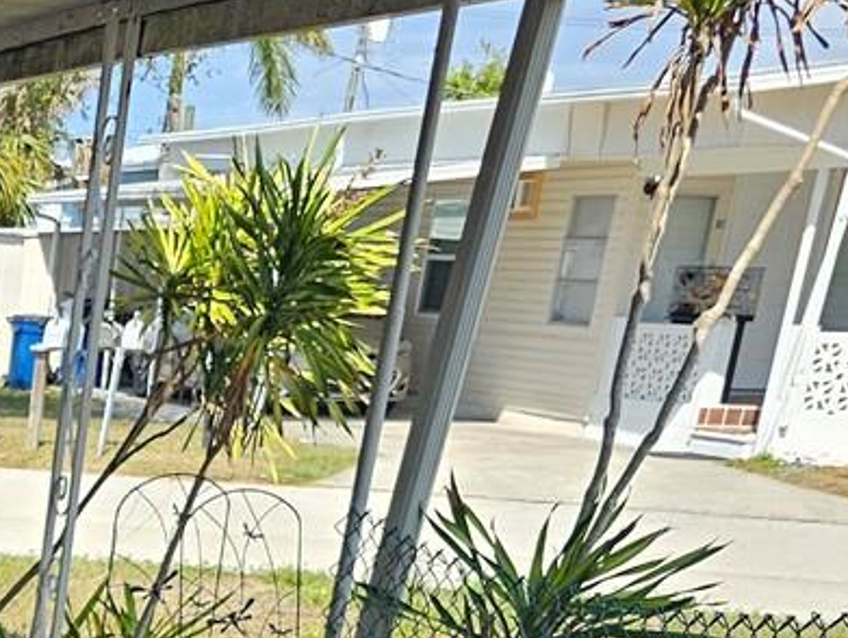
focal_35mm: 94
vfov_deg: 13.8
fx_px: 2305
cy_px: 1207
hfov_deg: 17.6
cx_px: -586
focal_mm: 6.3
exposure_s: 1/276
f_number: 1.7
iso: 10
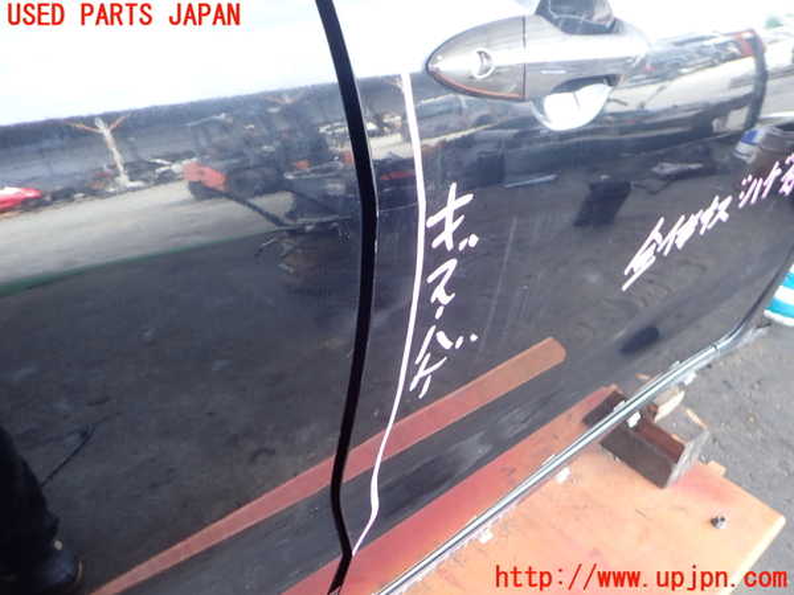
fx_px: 688
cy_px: 298
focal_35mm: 30
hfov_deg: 60.0
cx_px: 397
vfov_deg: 46.8
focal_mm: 5.4
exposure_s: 1/80
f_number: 2.3
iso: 200
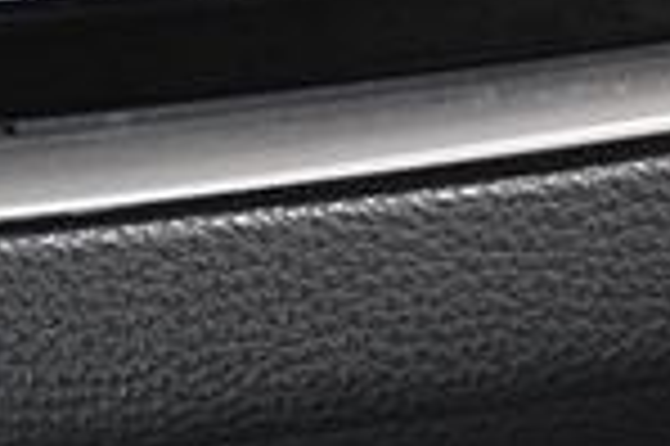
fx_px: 7195
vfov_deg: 3.5
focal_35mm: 387
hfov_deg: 5.3
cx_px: -58
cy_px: -228
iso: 2500
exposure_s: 1/200
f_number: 5
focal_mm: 60
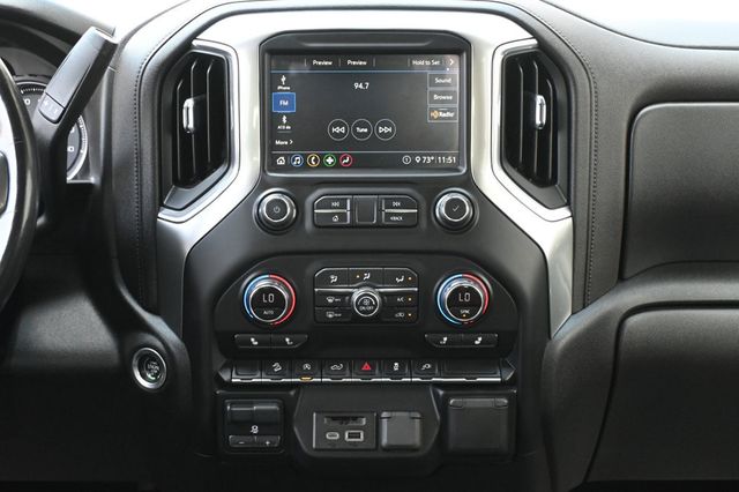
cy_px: 246
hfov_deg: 35.1
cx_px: 370
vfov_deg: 23.8
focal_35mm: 57
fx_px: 1169
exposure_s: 1/125
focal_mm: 38
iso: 3200
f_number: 5.6
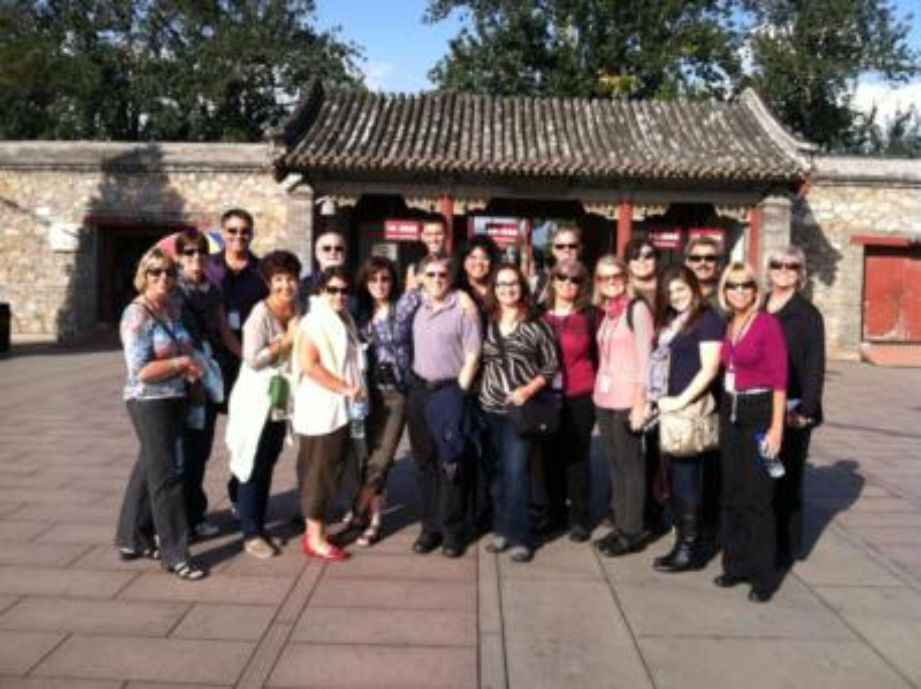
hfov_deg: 52.7
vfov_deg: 40.6
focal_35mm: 35
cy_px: 344
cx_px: 460
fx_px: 930
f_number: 2.8
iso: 80
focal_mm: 3.85
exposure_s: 1/714
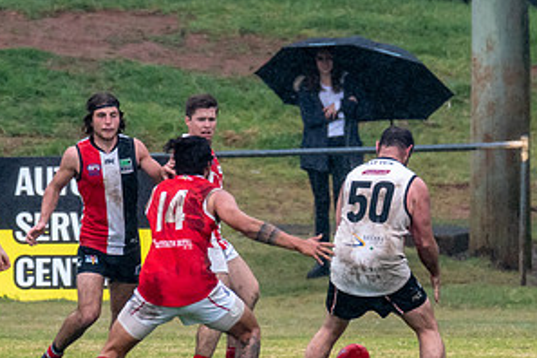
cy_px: 296
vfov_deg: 1.0
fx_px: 20285
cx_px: 335
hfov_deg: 1.5
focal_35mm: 1360
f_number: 7.1
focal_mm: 460
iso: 1250
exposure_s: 1/1600
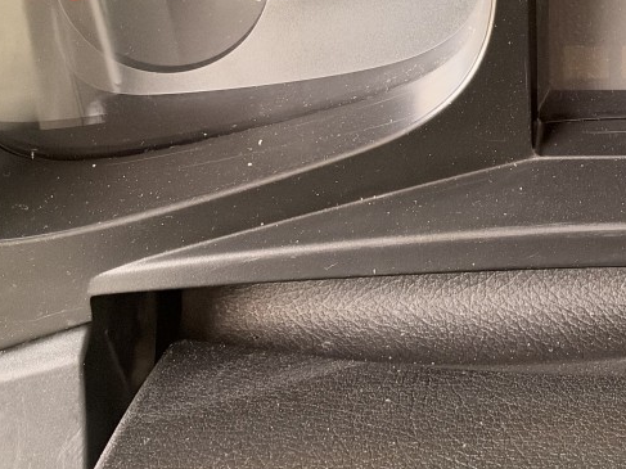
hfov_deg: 25.9
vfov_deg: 19.1
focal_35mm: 71
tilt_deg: -37.4
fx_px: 1284
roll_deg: +0.1
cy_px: -149
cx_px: 641
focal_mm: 6.93
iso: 800
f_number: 4
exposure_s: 1/40
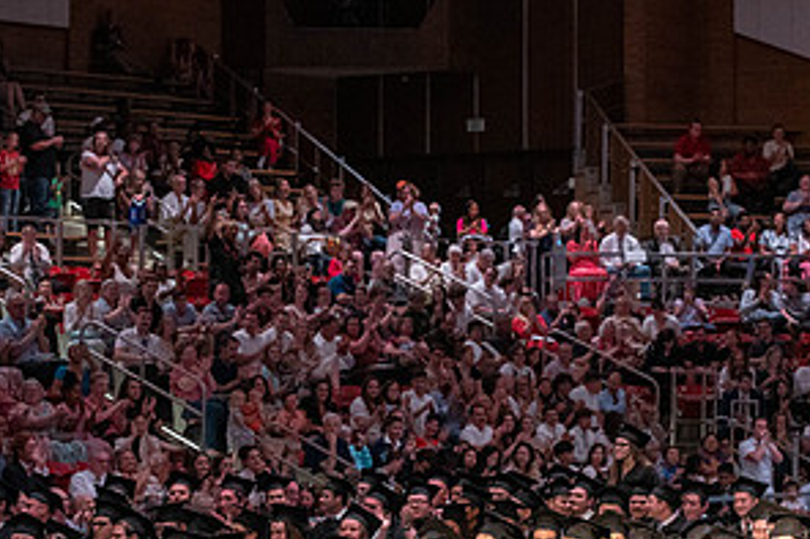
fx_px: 3395
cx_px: 366
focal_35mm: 151
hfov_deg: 13.6
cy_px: 479
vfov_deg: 9.0
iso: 5000
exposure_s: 1/160
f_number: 3.5
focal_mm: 70
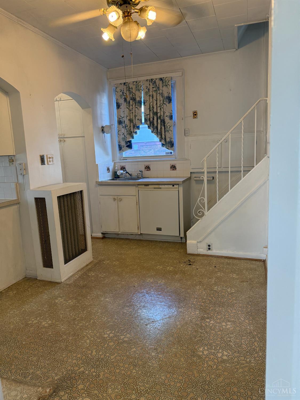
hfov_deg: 56.8
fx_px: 277
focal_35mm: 24
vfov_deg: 71.6
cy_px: 200
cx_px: 150
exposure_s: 1/123
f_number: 1.78
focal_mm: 6.76
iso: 200
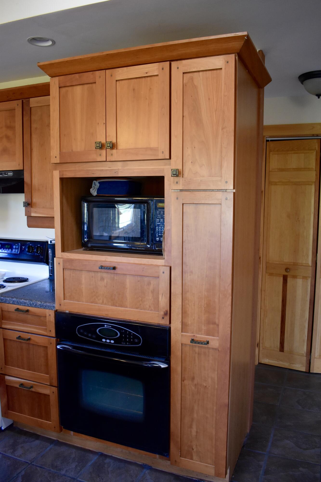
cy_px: 241
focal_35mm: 30
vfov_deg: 61.9
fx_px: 401
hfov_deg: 43.6
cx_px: 160
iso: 1400
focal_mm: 20
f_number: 3.5
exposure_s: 1/60
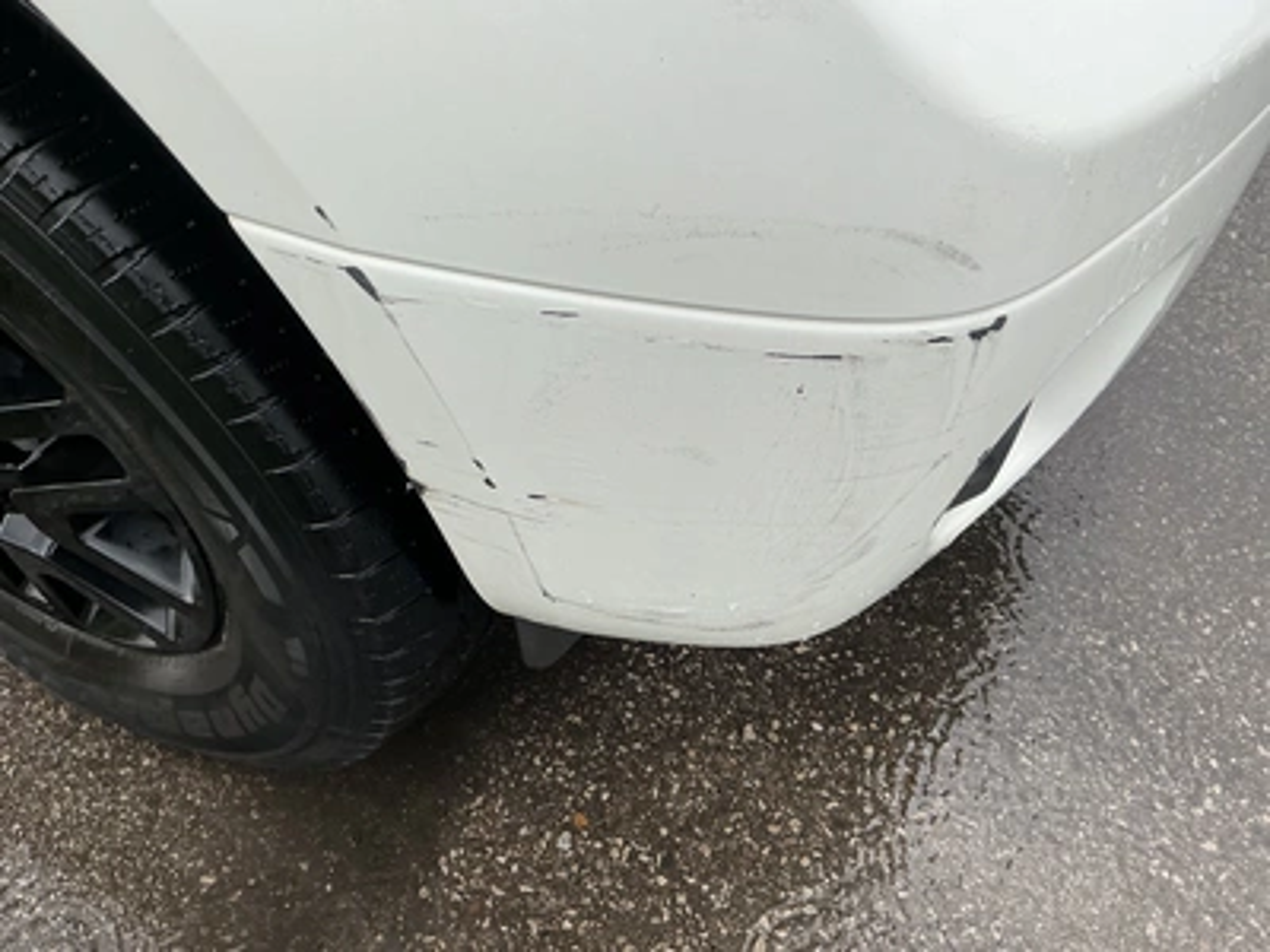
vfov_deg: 49.7
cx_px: 635
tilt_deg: -49.2
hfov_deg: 63.4
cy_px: 476
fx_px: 1027
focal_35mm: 28
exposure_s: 1/122
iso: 50
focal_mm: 3
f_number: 1.8
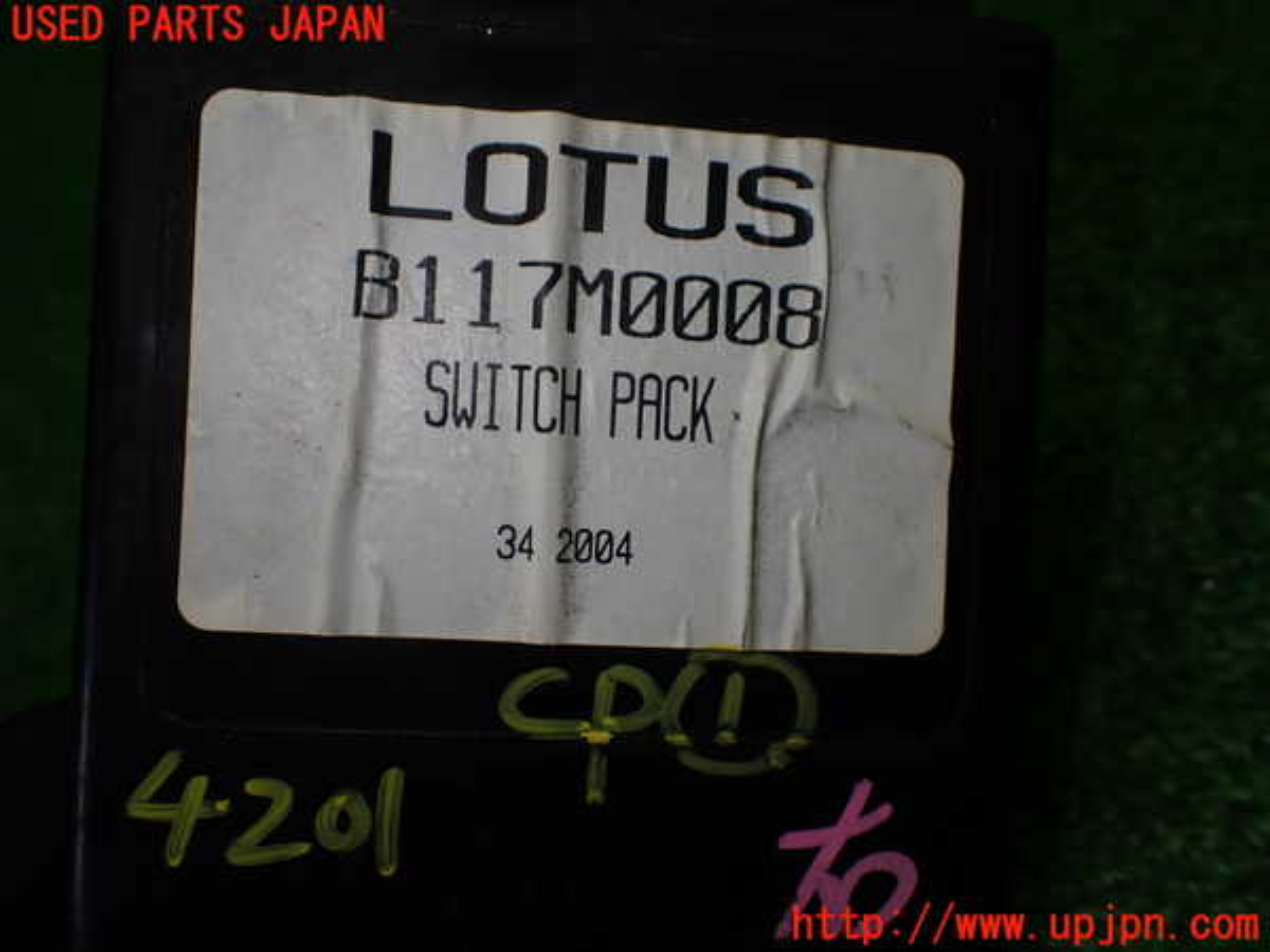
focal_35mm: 30
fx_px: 1101
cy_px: 476
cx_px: 635
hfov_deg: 60.0
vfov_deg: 46.8
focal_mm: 5.4
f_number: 2.3
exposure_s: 1/200
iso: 100
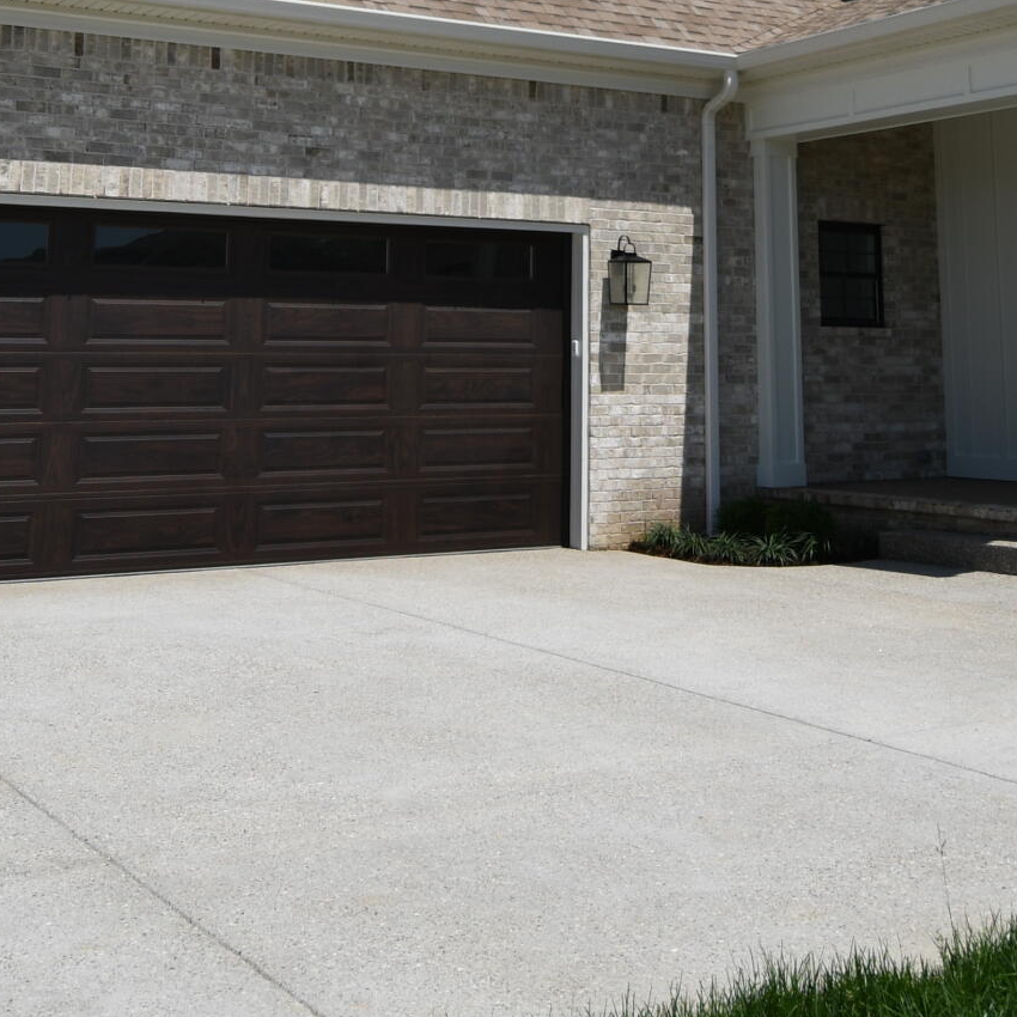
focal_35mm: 51
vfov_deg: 31.3
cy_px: 35
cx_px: 593
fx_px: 1695
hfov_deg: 33.3
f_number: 3.5
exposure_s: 1/2500
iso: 100
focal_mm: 11.5
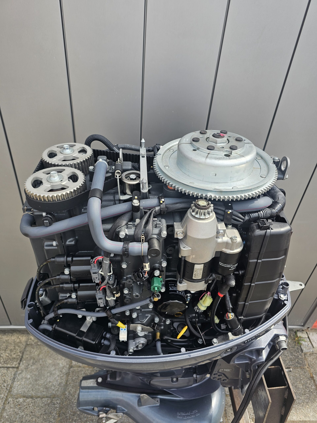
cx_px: 158
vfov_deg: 73.9
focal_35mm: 23
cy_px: 212
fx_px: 281
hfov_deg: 58.9
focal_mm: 6.3
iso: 16
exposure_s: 1/250
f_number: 1.7
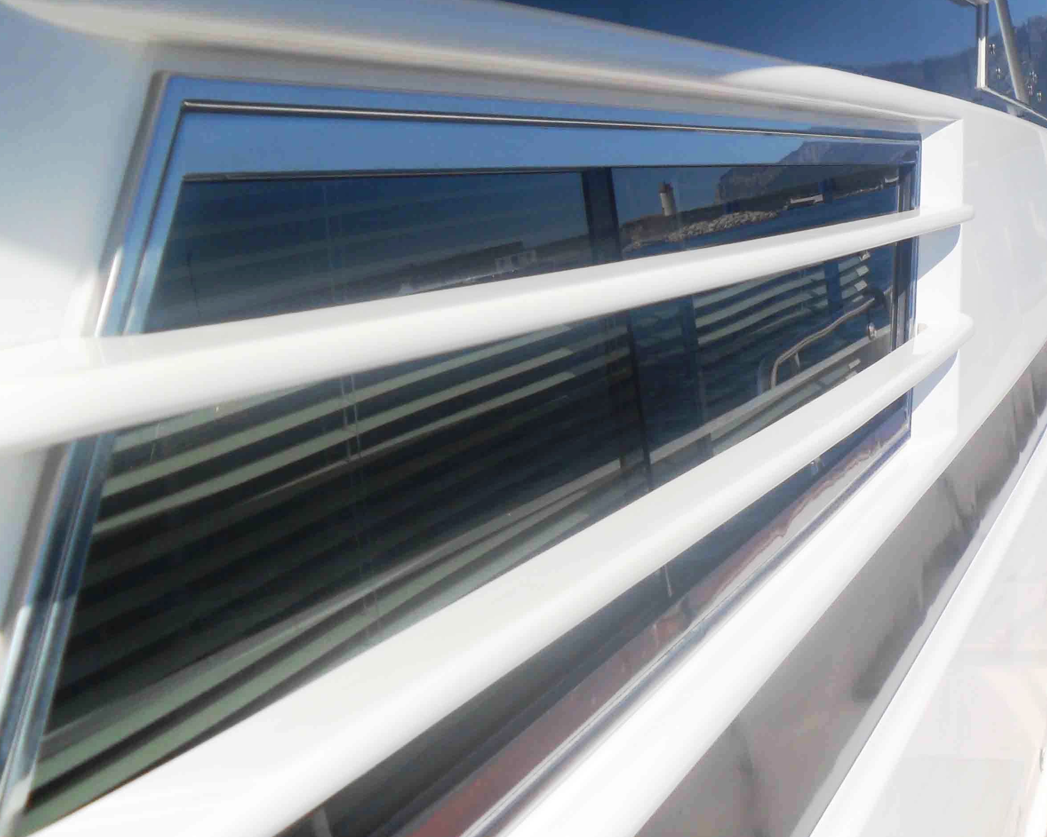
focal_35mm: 58
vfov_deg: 26.1
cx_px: 783
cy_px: 266
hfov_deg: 31.9
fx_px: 1797
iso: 80
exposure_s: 1/350
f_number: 7.6
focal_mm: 6.3
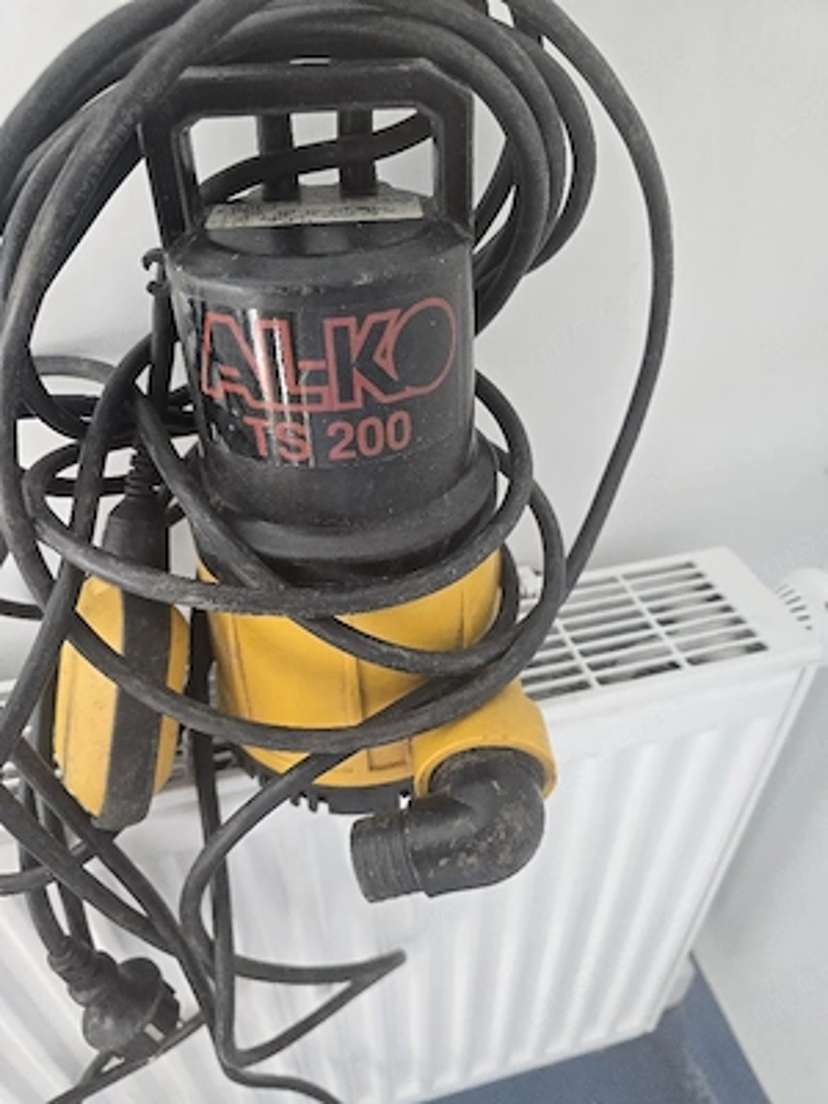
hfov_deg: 58.9
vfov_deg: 73.9
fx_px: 734
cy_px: 552
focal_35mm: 23
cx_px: 414
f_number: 1.7
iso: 200
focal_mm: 6.3
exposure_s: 1/182
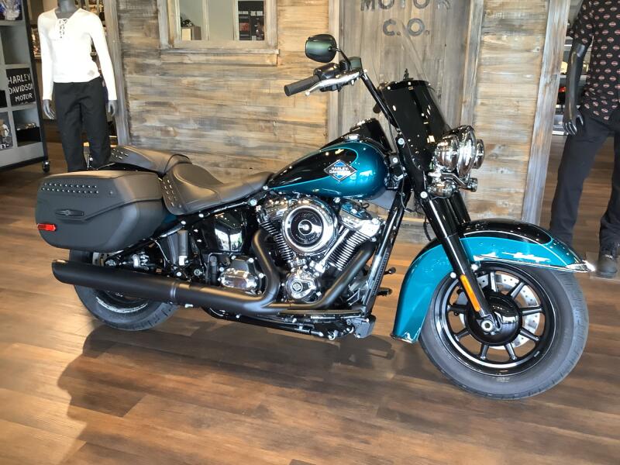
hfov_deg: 58.4
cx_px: 310
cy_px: 232
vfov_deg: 45.4
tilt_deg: -19.8
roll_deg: -0.9
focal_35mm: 31
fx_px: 555
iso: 200
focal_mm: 3.3
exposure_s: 1/50
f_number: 2.4
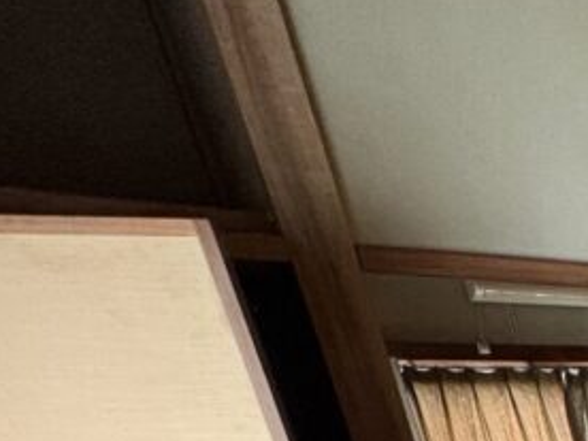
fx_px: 883
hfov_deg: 21.6
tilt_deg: -25.0
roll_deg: +3.1
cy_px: 793
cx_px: 1082
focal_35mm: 52
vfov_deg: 20.2
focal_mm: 2.22
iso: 500
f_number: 2.2
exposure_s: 1/60
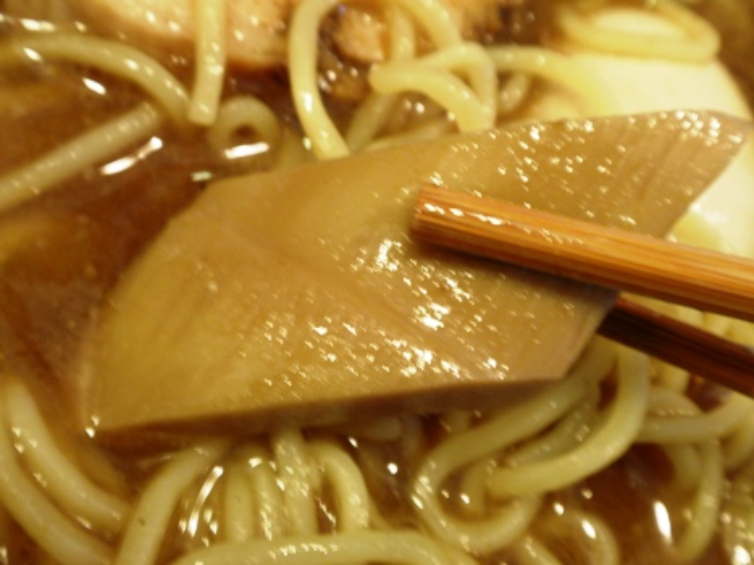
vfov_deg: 28.0
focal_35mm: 52
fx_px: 1132
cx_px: 377
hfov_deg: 36.8
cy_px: 282
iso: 100
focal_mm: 9.1
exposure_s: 1/2
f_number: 4.3
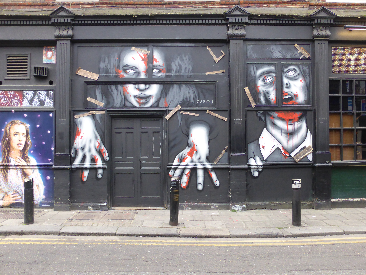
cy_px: 138
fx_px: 328
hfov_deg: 58.4
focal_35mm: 31
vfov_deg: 45.4
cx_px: 183
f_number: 3.6
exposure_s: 1/60
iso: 320
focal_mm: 5.4
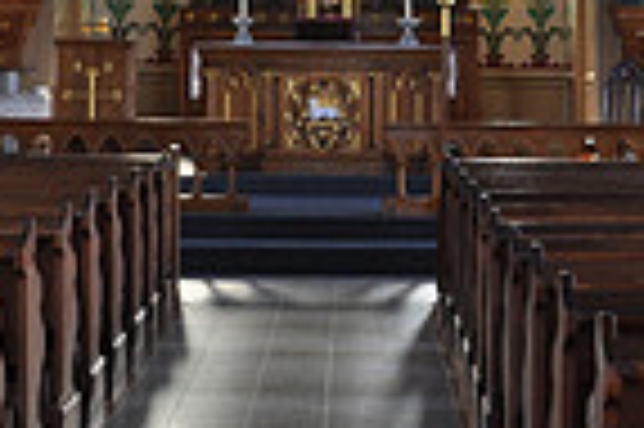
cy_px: -110
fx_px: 2180
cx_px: 374
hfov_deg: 16.8
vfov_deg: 11.0
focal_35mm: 122
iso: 400
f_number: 4.5
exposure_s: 1/80
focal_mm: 20
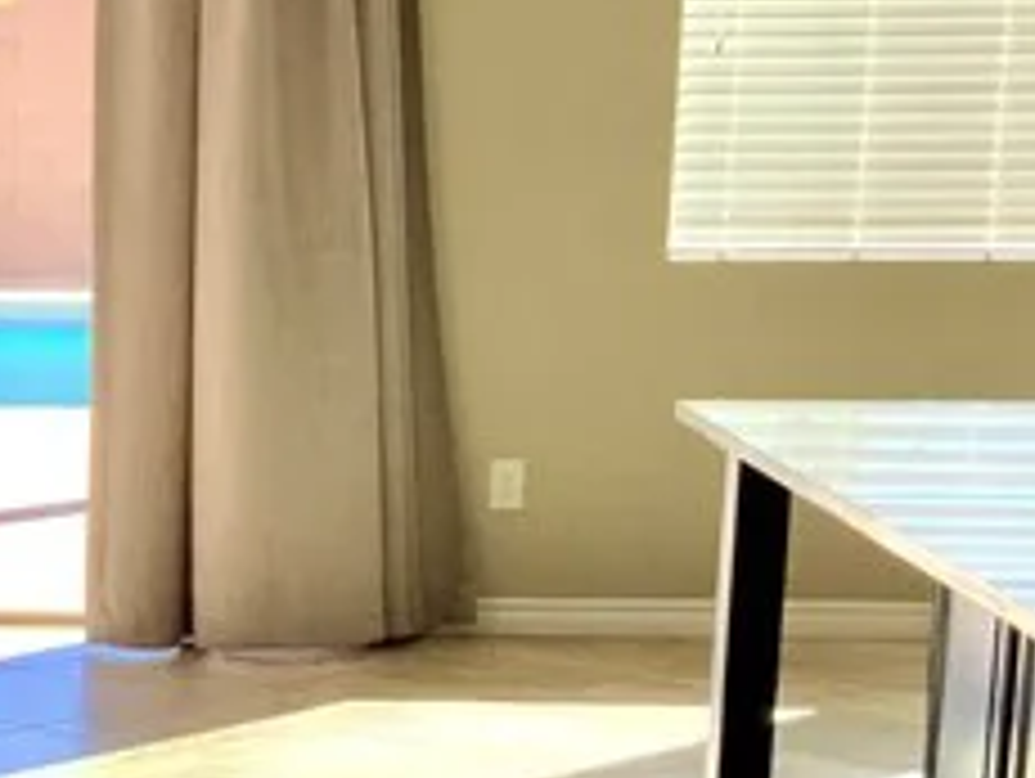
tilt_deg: -11.9
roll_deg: +1.1
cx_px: -459
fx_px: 3861
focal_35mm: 129
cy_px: 787
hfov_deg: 14.4
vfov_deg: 11.4
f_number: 1.8
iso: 16
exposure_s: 1/171
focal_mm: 3
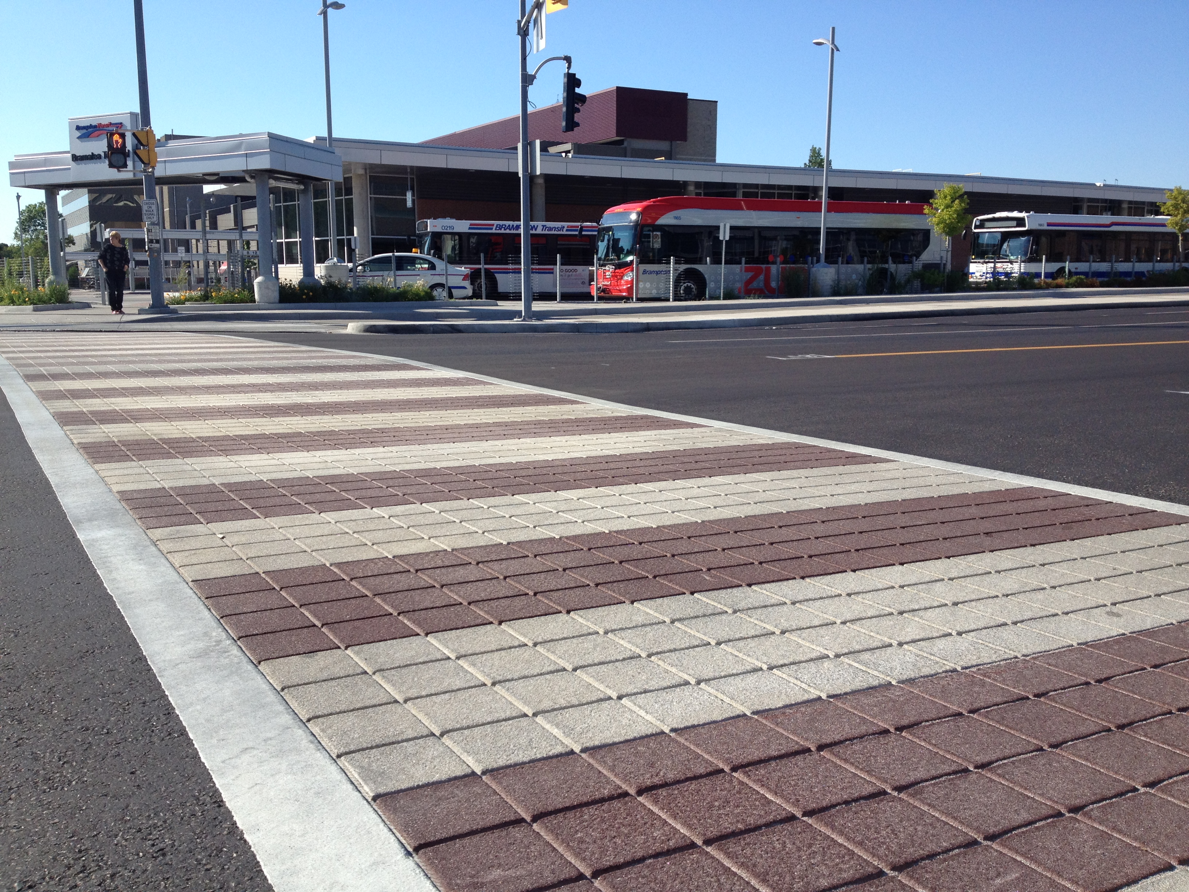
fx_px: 1202
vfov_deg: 40.7
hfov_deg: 52.6
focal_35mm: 35
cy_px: 446
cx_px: 594
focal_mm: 4.28
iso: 64
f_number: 2.4
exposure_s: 1/1416
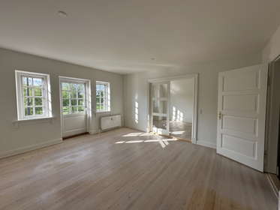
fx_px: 113
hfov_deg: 102.0
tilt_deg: -2.3
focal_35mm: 14
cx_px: 140
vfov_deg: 85.7
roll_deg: +0.1
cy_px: 105
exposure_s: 1/363
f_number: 2.2
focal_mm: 2.22
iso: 40
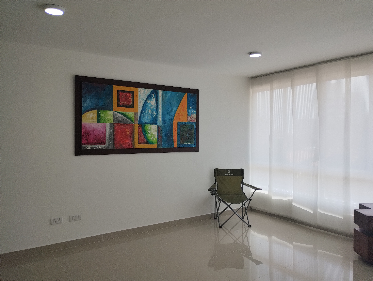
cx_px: 186
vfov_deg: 49.9
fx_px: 302
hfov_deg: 63.4
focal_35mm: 28
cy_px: 140
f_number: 1.8
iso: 100
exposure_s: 1/256
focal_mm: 4.27
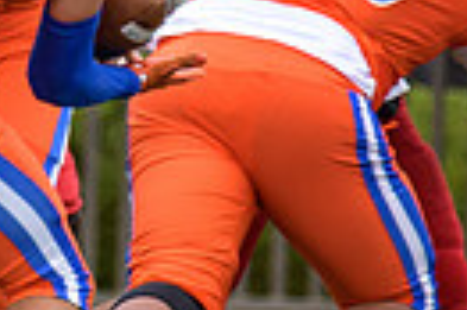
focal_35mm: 2475
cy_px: 136
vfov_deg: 0.6
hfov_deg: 0.8
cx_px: -145
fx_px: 32066
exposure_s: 1/1000
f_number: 2.8
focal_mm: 300
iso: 280
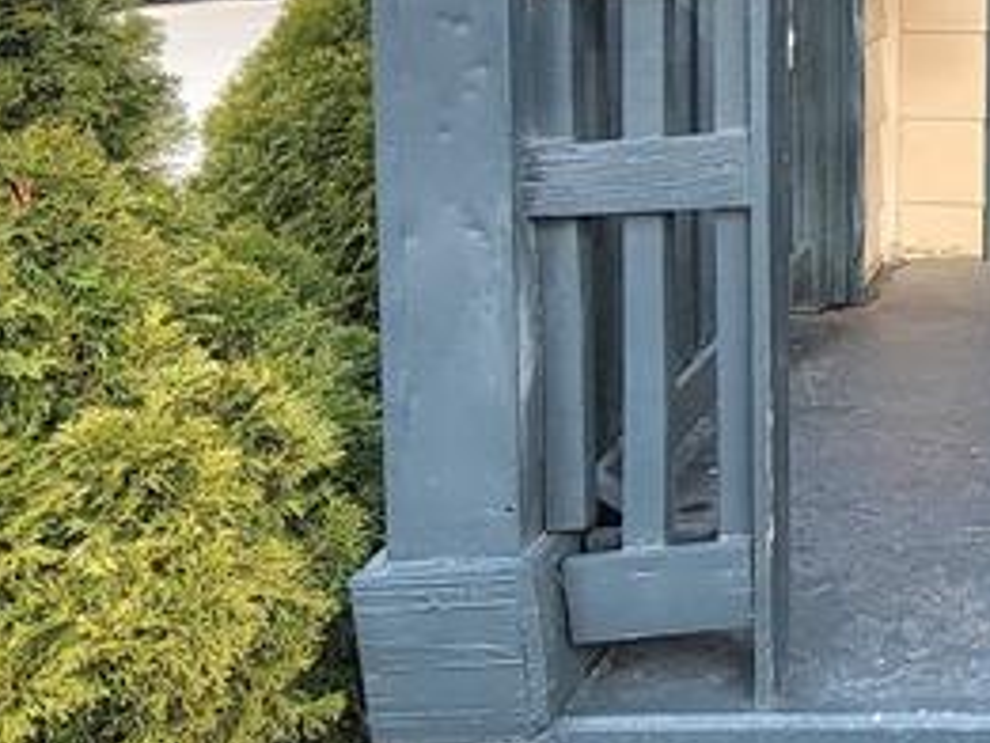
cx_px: 1214
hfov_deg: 31.0
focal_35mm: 51
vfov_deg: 27.3
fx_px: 1459
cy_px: 42
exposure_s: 1/323
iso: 50
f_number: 2.2
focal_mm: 2.2
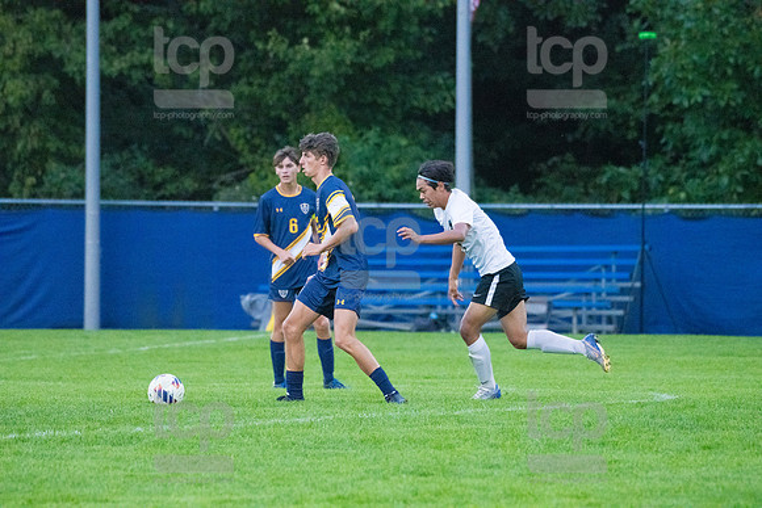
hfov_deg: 7.4
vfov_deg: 4.9
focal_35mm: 280
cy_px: 254
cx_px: 381
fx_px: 5928
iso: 6400
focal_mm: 280
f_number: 5.6
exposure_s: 1/2000
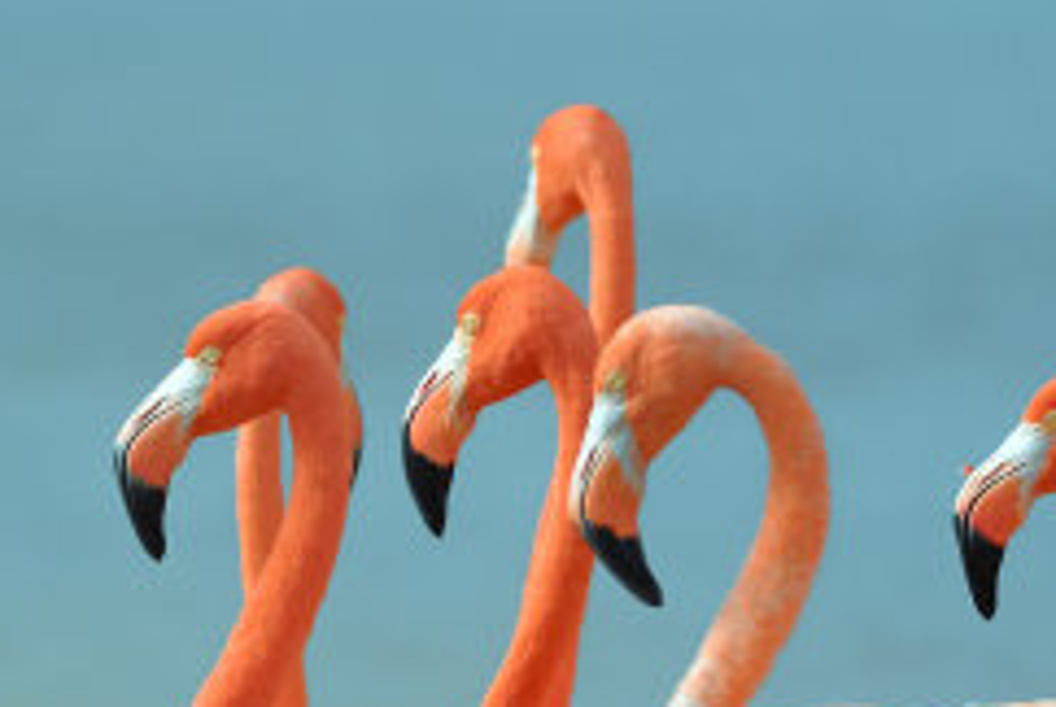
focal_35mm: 1595
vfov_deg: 0.9
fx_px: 46843
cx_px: 345
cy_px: 783
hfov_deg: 1.3
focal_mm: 420
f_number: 5.6
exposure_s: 1/800
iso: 400
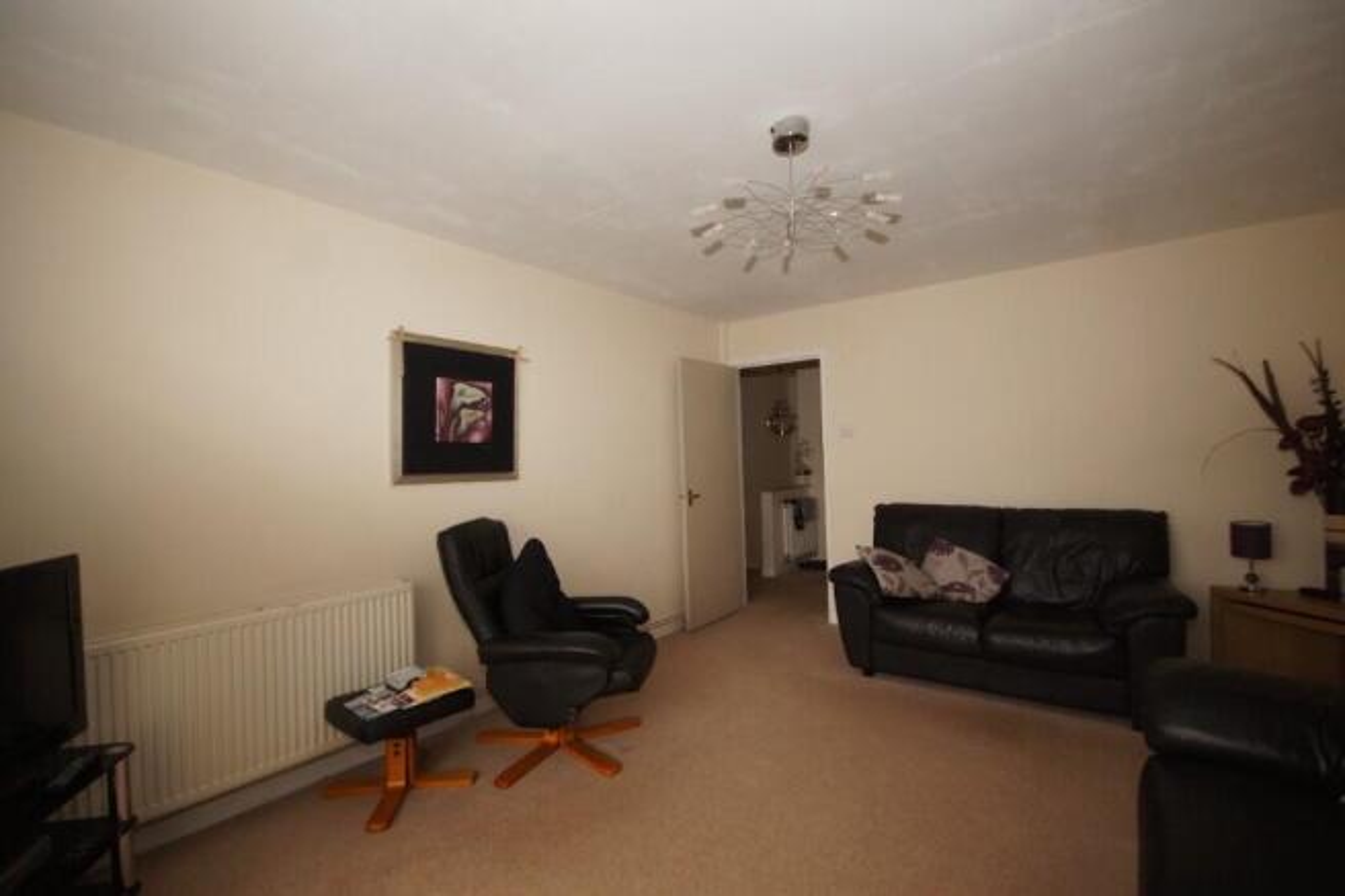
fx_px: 560
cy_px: 448
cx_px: 672
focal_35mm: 15
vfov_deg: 77.3
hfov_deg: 100.4
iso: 640
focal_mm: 10
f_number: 4
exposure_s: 1/160
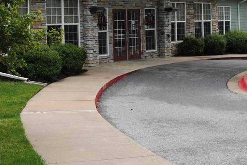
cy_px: 21
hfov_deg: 24.7
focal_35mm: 82
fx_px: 563
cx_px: 144
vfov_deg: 16.5
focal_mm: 30
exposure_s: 1/200
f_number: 8
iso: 100
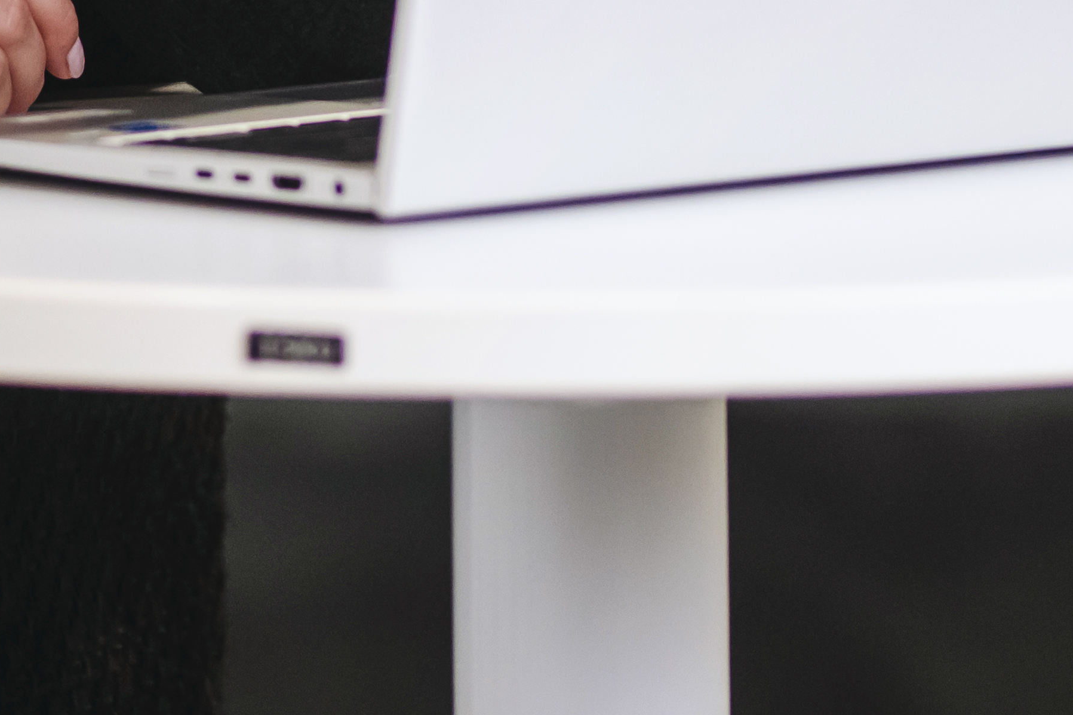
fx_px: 11415
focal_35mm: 383
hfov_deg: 5.4
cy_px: -690
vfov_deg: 3.6
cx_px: 279
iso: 800
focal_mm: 85
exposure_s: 1/400
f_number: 2
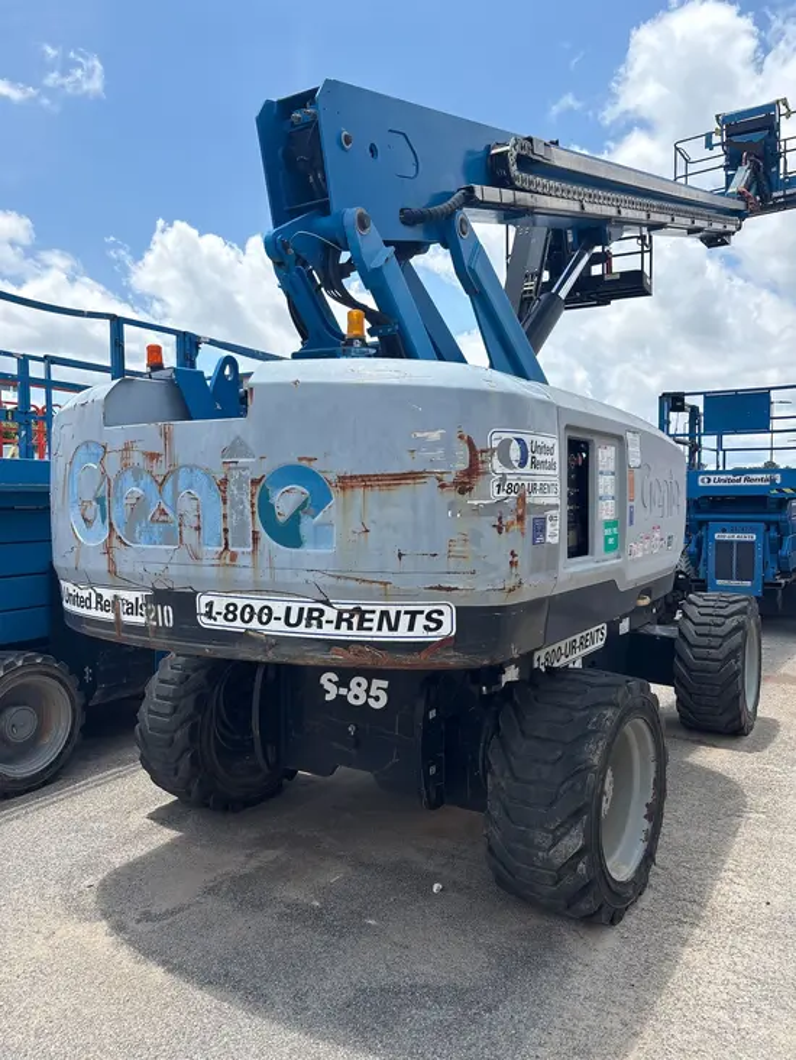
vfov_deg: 67.3
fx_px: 797
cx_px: 398
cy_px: 530
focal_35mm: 26
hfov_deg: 53.1
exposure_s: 1/3448
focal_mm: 5.96
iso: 50
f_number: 1.6
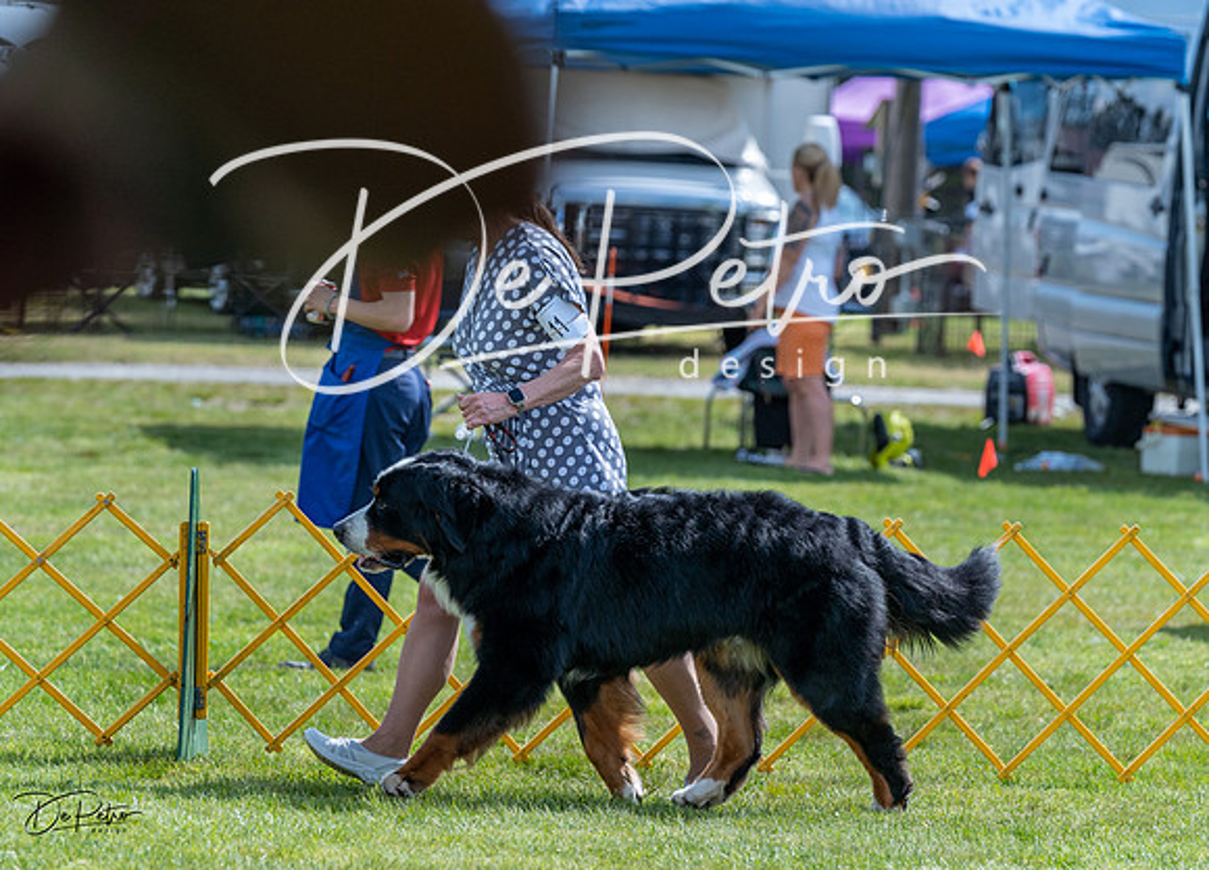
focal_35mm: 215
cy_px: 394
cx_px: 606
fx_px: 7393
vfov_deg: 6.7
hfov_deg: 9.3
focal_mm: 173
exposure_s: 1/1600
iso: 400
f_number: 5
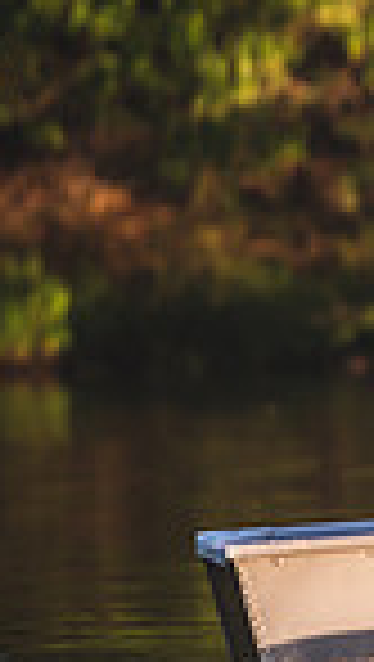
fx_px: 14521
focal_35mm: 826
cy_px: 74
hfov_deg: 1.5
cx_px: 1185
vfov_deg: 2.6
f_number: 2.8
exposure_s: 1/400
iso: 100
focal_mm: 200
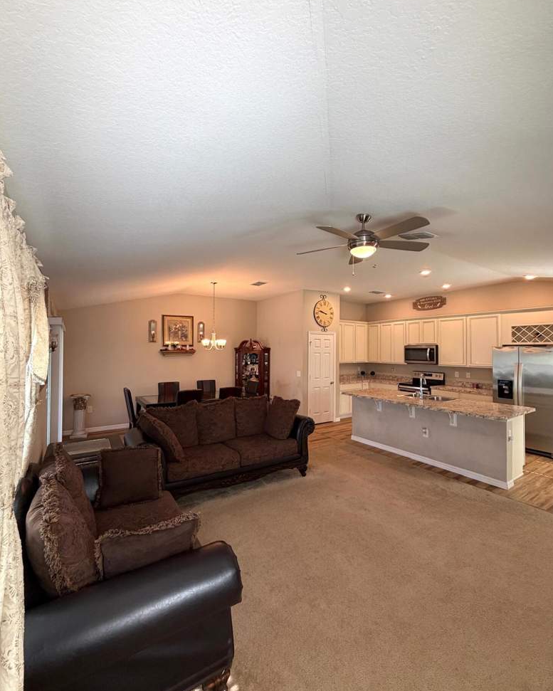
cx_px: 272
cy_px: 346
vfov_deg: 96.8
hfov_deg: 84.0
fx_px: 307
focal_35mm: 15
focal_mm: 2.22
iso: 200
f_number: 2.2
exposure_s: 1/120
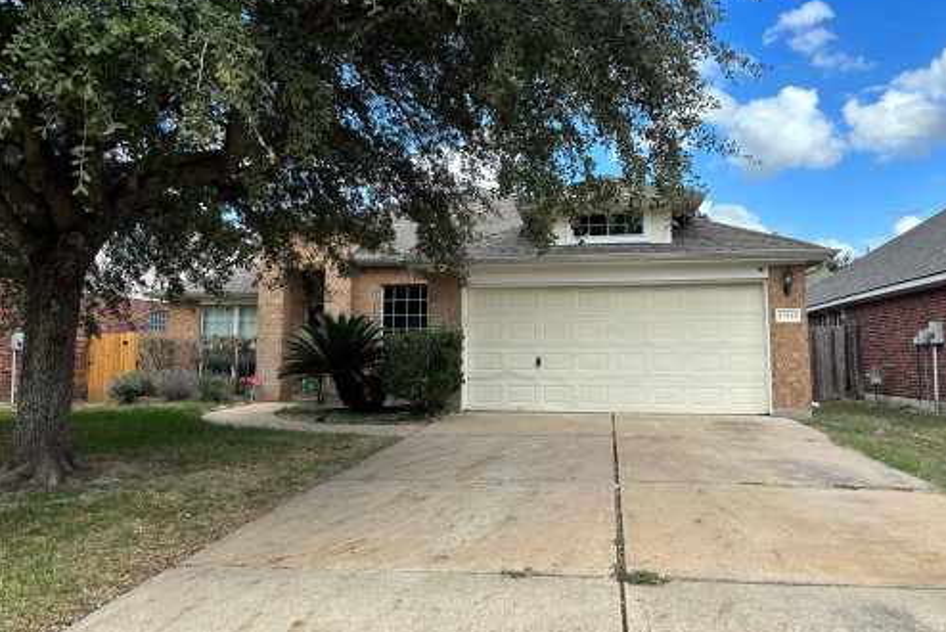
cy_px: 278
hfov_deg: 65.4
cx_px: 486
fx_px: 736
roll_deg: +0.2
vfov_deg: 46.4
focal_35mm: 28
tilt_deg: +7.0
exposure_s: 1/1205
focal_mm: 5.96
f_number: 1.6
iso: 50
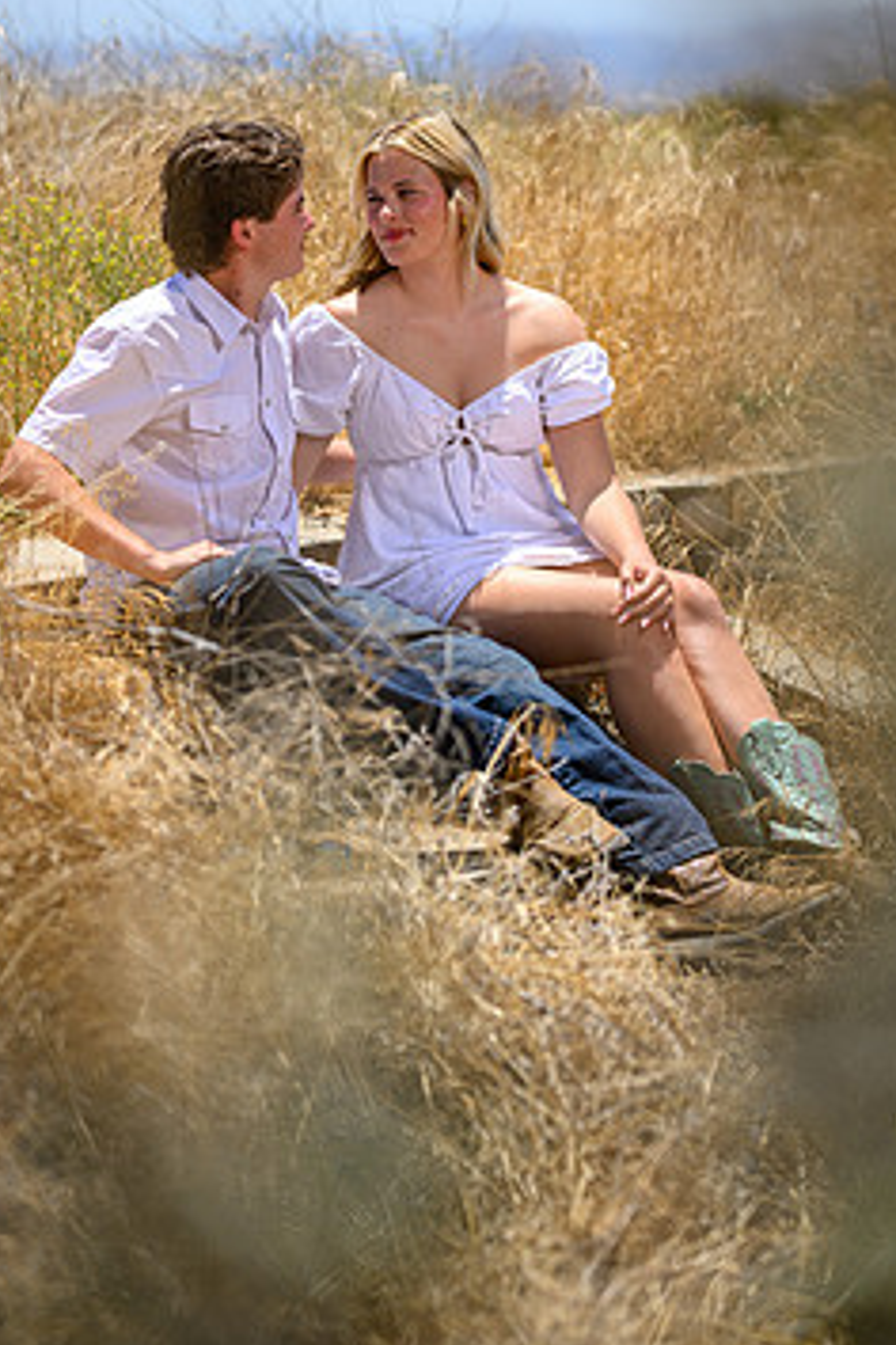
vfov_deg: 18.9
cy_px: 509
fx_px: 4032
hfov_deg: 12.7
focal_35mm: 108
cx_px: 456
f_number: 1.8
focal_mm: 85
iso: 100
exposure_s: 1/3200
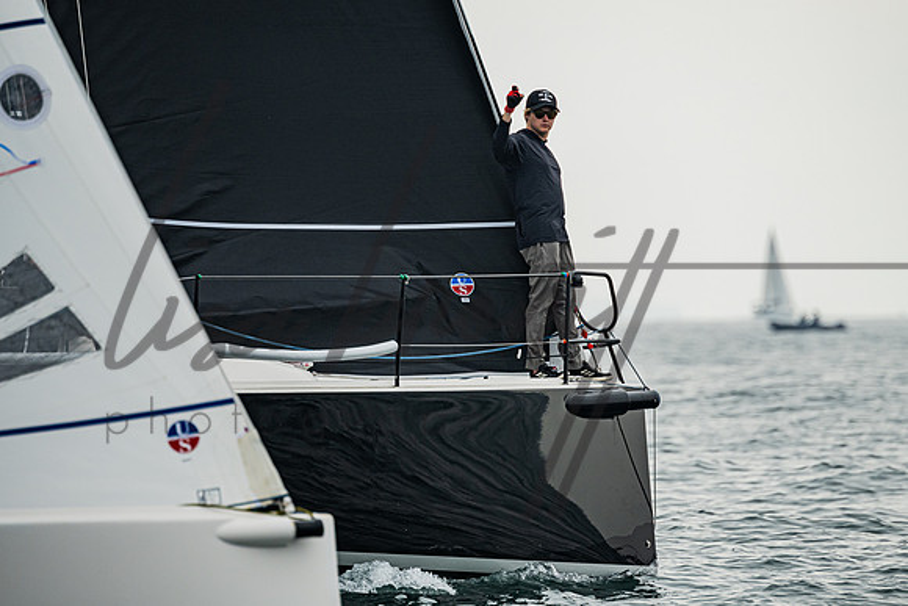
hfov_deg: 4.1
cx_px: 563
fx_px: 12744
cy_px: 233
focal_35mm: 505
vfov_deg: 2.7
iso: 400
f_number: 6.3
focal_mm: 400
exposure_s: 1/2000
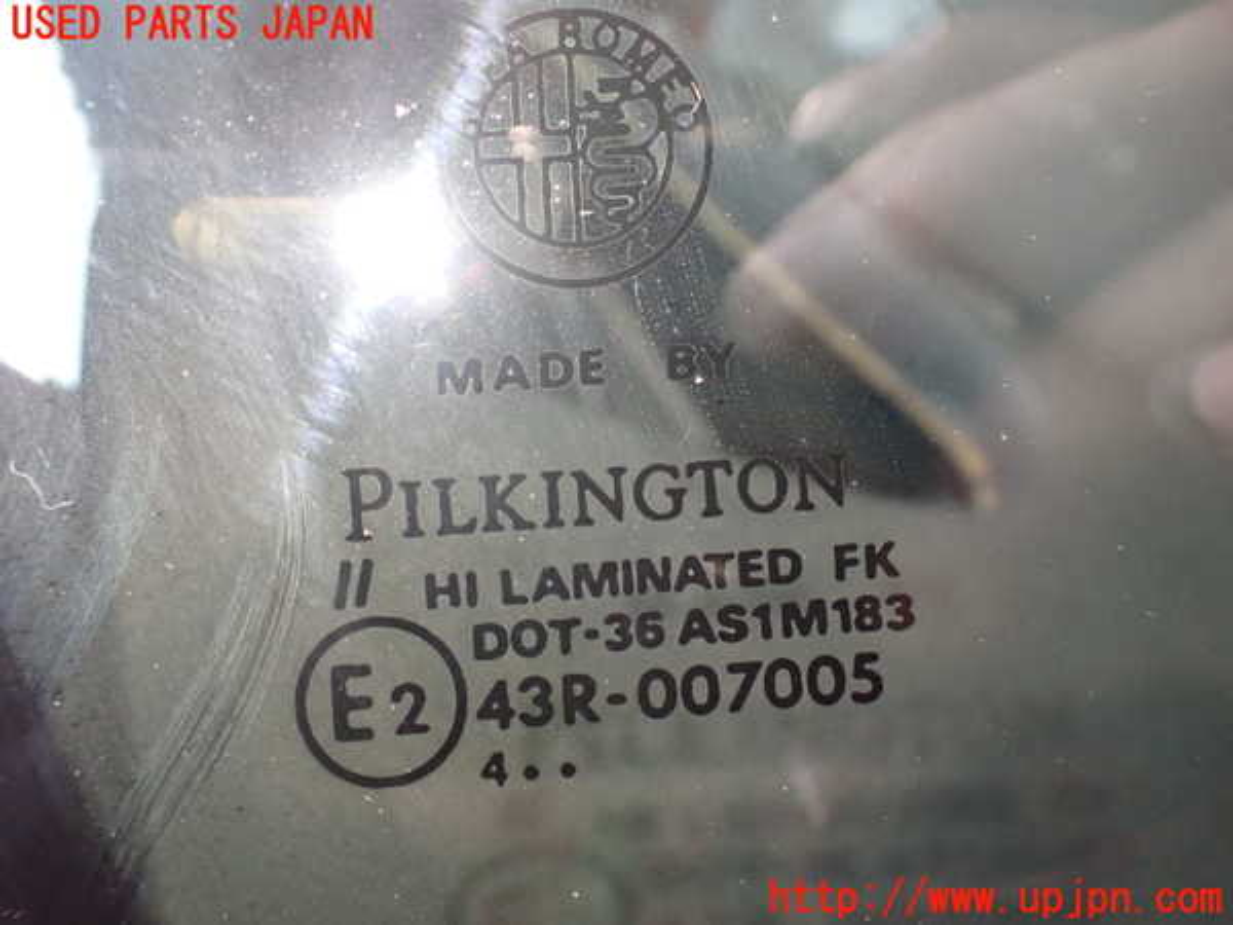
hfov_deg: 60.0
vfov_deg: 46.8
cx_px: 616
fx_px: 1069
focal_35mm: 30
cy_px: 462
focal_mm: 5.4
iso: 800
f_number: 2.3
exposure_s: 1/60
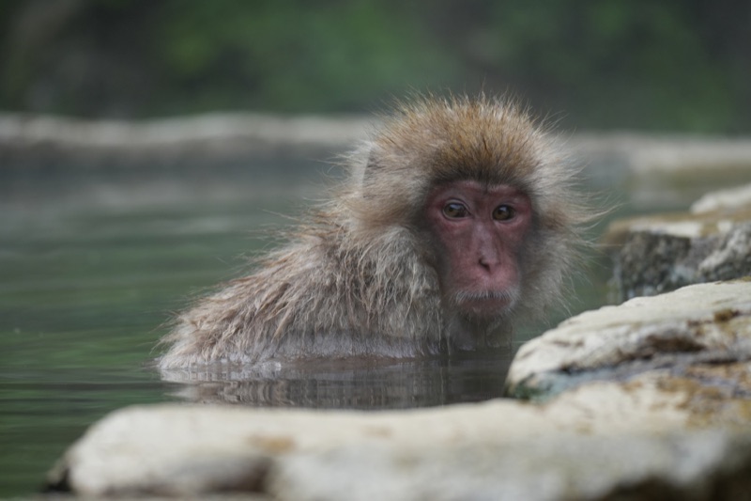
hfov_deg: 8.3
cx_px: 376
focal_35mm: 248
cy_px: 250
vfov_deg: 5.5
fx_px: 5162
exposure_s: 1/320
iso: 320
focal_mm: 165
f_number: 5.6
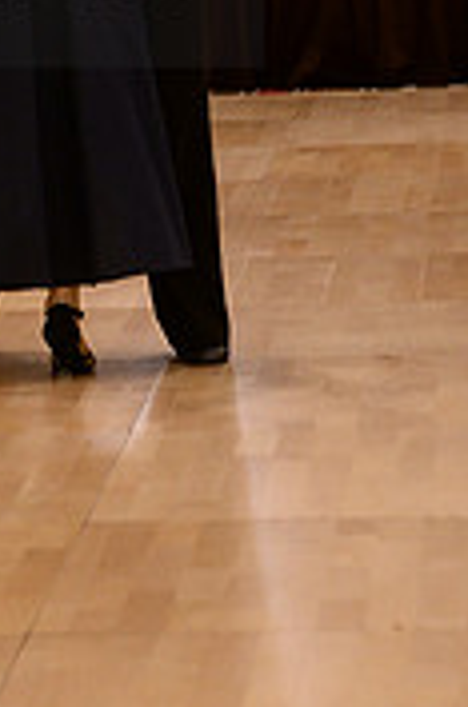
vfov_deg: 7.4
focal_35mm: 279
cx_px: -286
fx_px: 5472
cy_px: -64
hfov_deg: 4.9
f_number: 4.5
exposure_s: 1/250
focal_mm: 85
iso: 1600
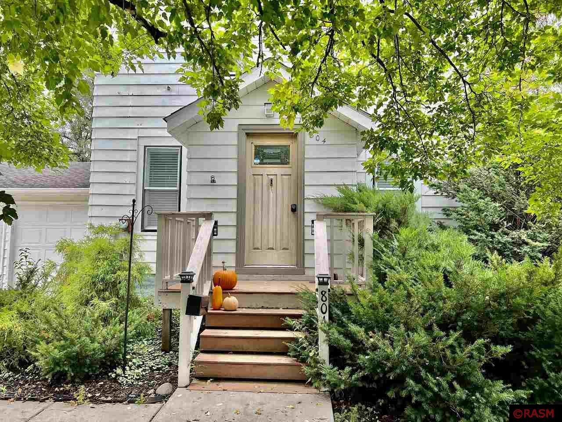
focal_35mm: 26
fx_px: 422
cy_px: 211
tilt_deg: +5.2
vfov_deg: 53.1
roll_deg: -0.9
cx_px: 281
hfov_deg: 67.3
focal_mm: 5.7
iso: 40
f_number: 1.5
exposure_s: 1/214
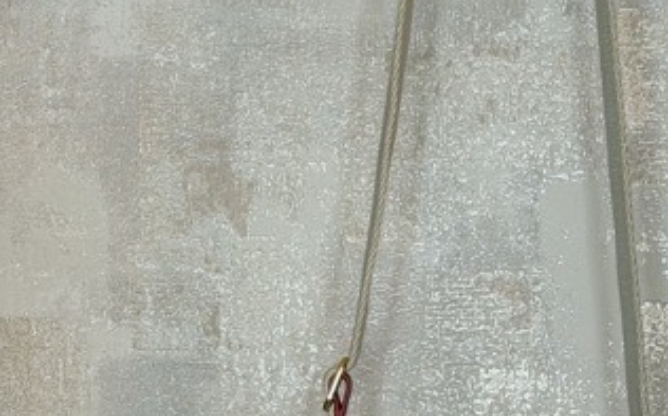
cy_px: 475
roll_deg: -0.8
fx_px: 2347
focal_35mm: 129
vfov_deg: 10.0
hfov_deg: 16.1
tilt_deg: -6.1
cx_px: 524
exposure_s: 1/60
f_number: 1.78
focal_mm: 6.76
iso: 250
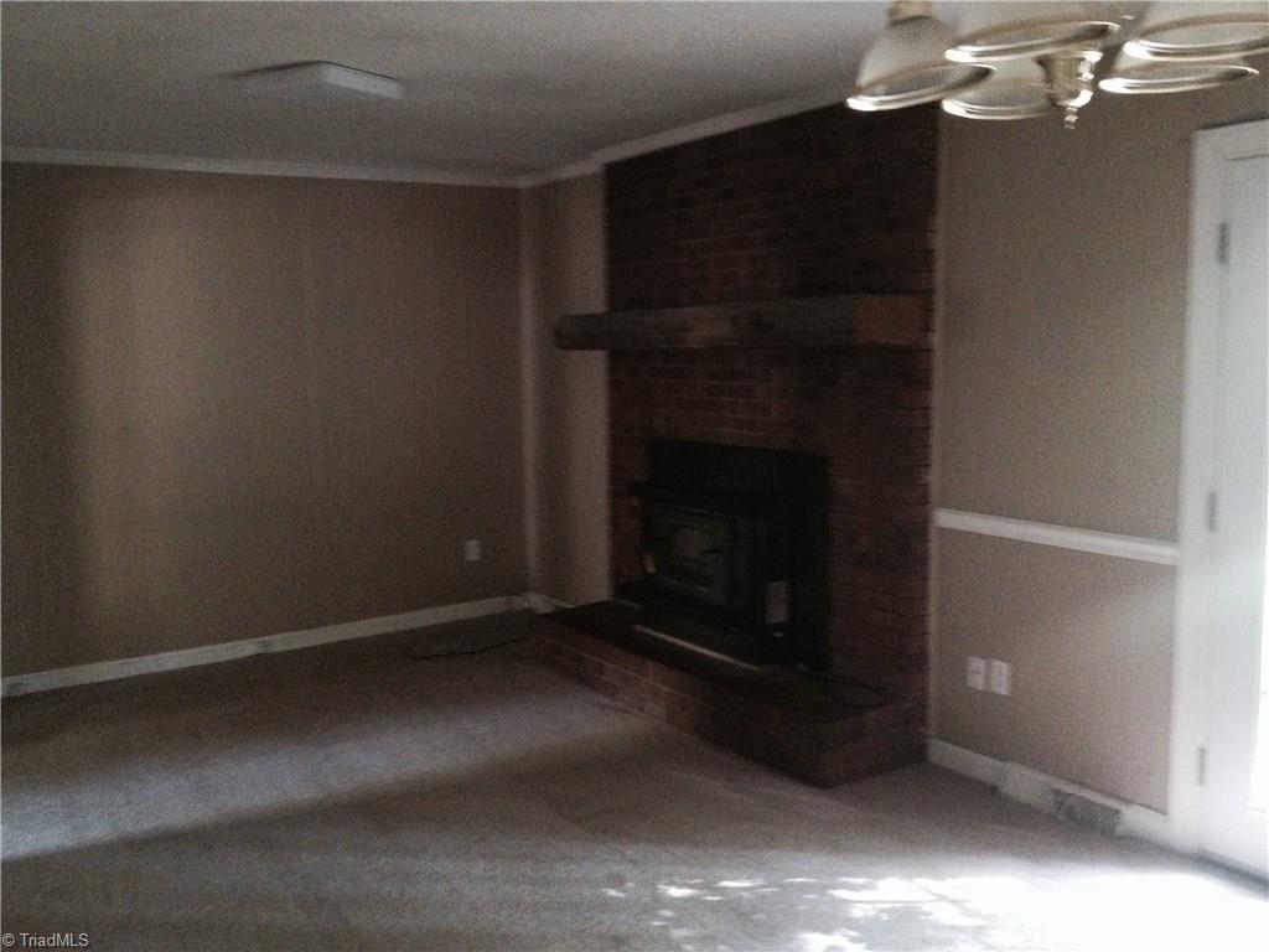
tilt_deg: -7.6
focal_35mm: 35
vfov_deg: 40.7
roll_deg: +0.9
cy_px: 476
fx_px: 1283
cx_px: 634
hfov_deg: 52.6
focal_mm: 4.28
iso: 800
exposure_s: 1/15
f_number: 2.4
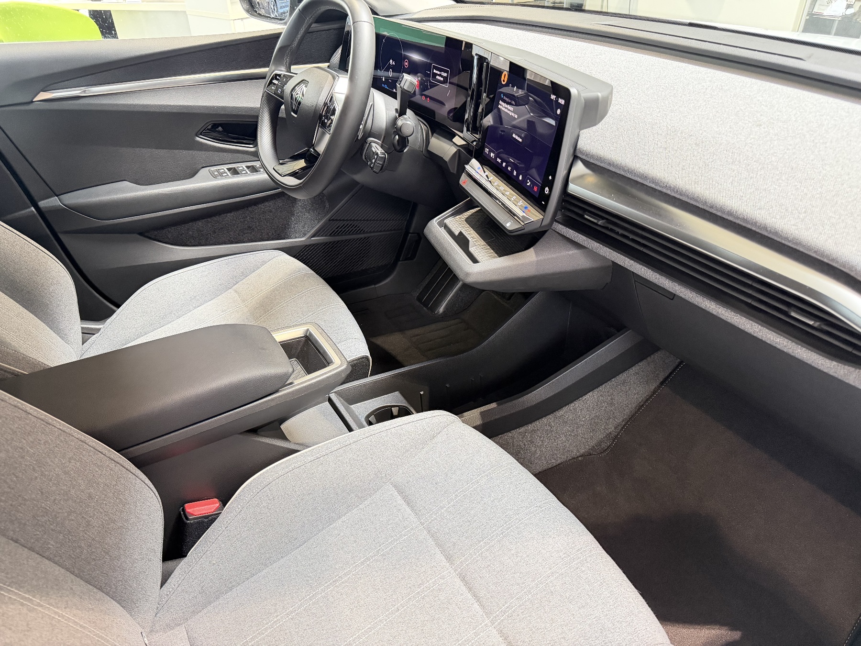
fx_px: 597
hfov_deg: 71.6
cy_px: 323
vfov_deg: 56.8
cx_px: 430
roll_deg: +0.8
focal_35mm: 24
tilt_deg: -34.3
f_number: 1.78
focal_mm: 6.76
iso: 500
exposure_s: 1/50
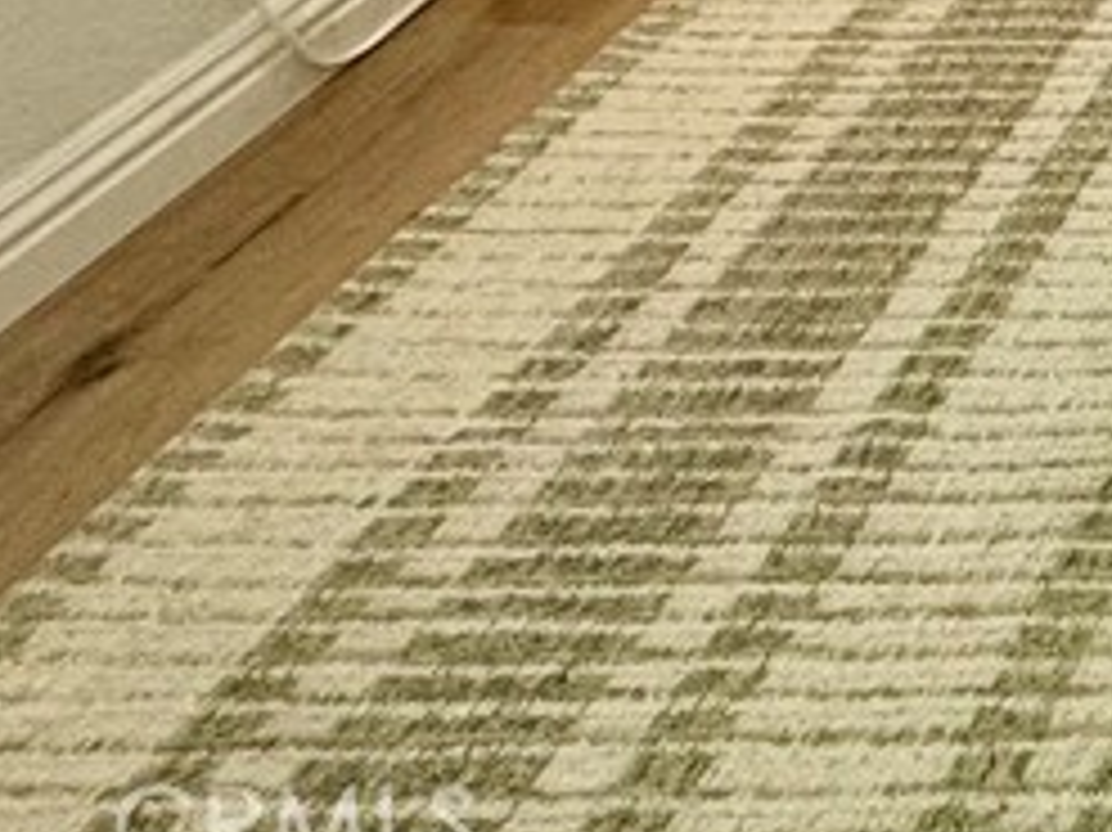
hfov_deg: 21.5
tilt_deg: -11.7
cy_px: -836
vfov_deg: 17.7
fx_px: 1862
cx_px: 2003
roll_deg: +0.5
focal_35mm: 58
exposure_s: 1/120
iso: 250
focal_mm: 2.22
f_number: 2.2
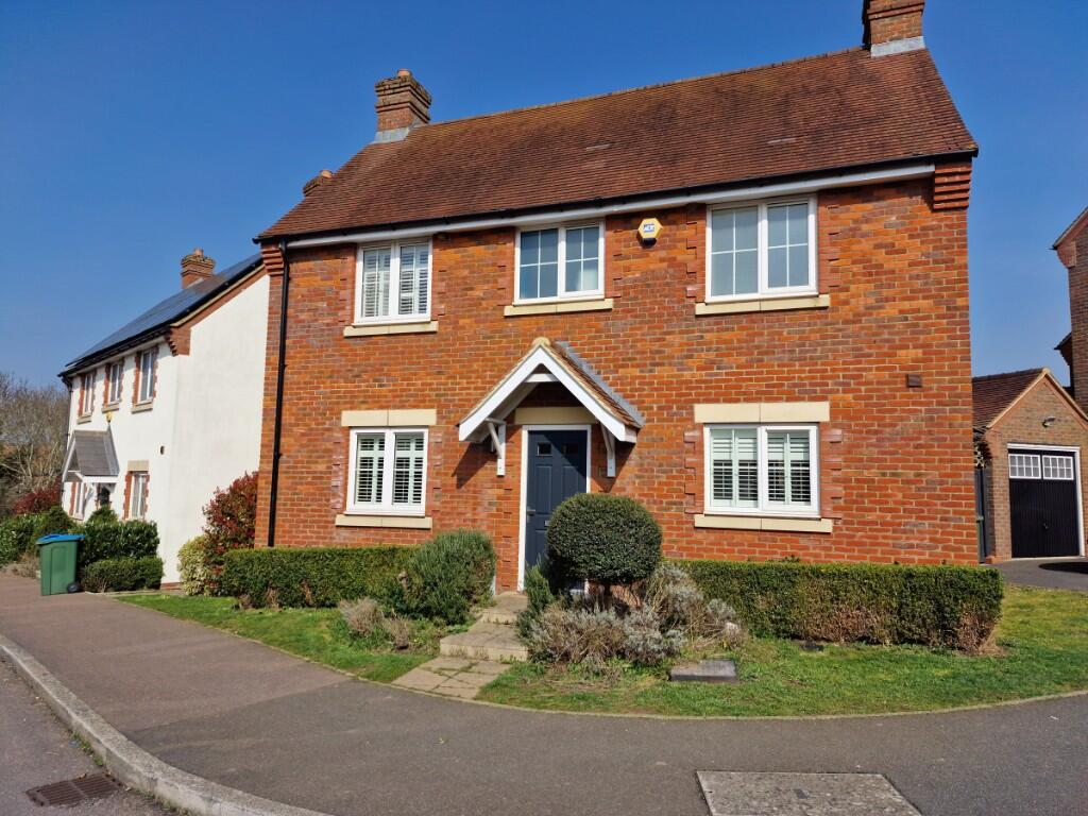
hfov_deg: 73.9
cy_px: 408
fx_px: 723
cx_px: 544
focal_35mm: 23
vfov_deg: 58.9
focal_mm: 6.4
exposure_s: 1/1592
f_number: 1.8
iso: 50
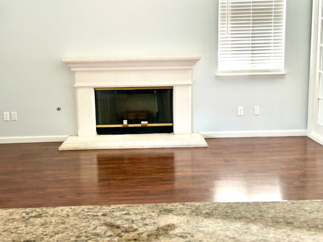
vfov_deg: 30.3
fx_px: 448
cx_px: 162
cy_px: 121
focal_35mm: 48
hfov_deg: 39.7
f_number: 1.78
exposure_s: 1/40
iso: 320
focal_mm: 6.86
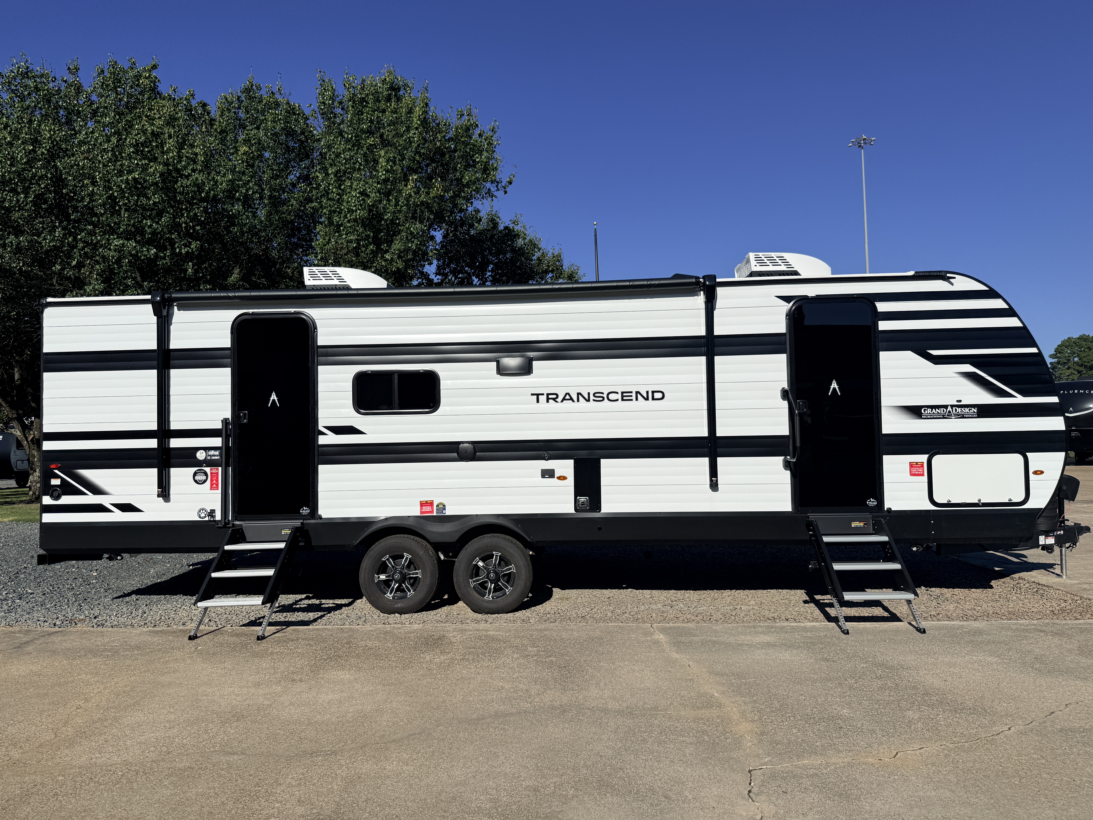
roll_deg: +1.4
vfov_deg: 56.8
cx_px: 546
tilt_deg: +3.2
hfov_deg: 71.6
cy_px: 410
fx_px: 758
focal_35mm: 24
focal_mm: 6.76
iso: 80
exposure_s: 1/11905
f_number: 1.78
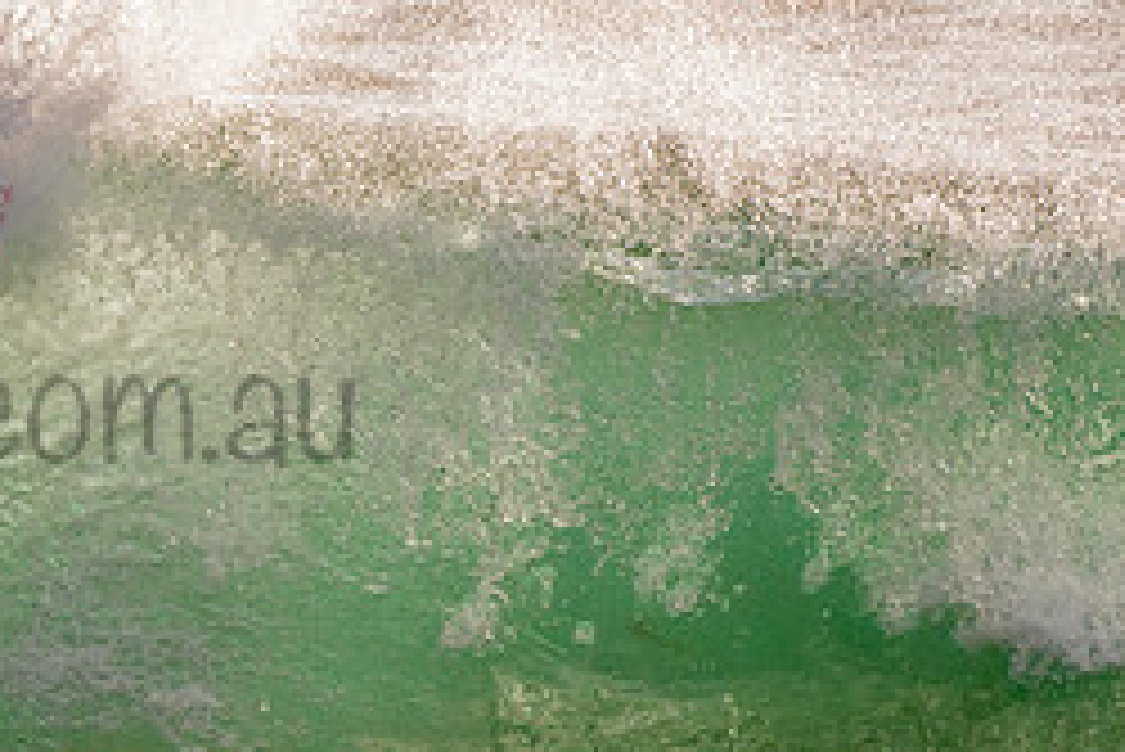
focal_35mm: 1423
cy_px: 332
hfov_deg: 1.4
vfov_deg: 1.0
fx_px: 44493
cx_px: -154
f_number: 5.6
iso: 200
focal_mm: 500
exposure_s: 1/2000
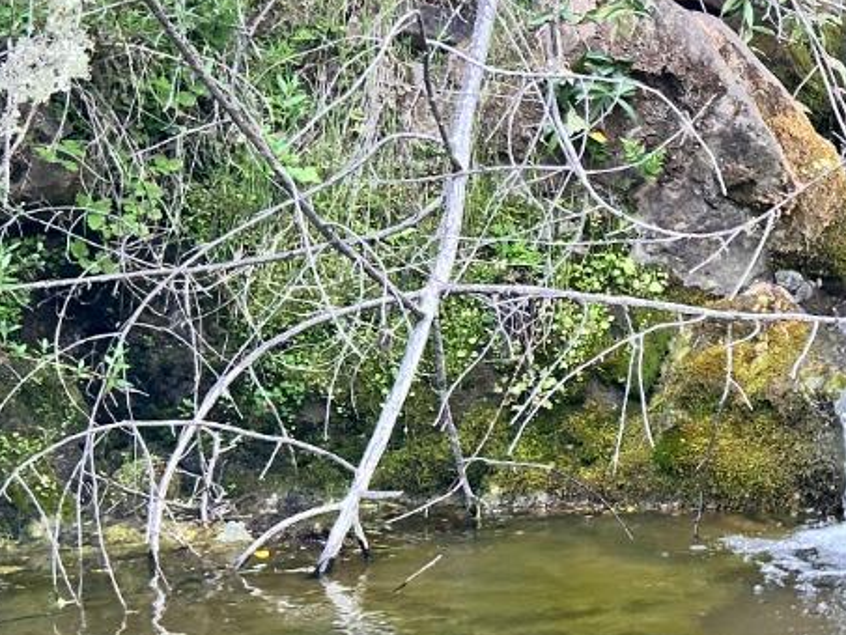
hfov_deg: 20.8
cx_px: 1089
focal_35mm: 86
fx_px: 2102
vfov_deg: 17.2
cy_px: 339
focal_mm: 5.7
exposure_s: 1/121
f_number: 1.5
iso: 100
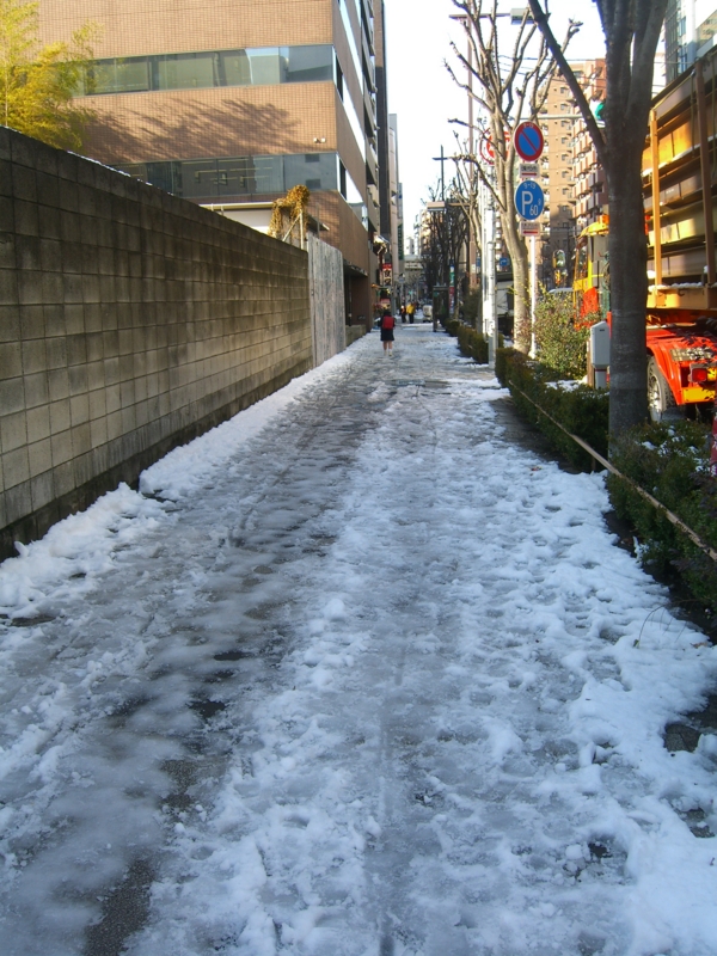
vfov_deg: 49.0
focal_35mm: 38
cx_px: 358
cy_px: 478
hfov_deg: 37.7
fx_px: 1049
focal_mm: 7.9
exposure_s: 1/160
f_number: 4
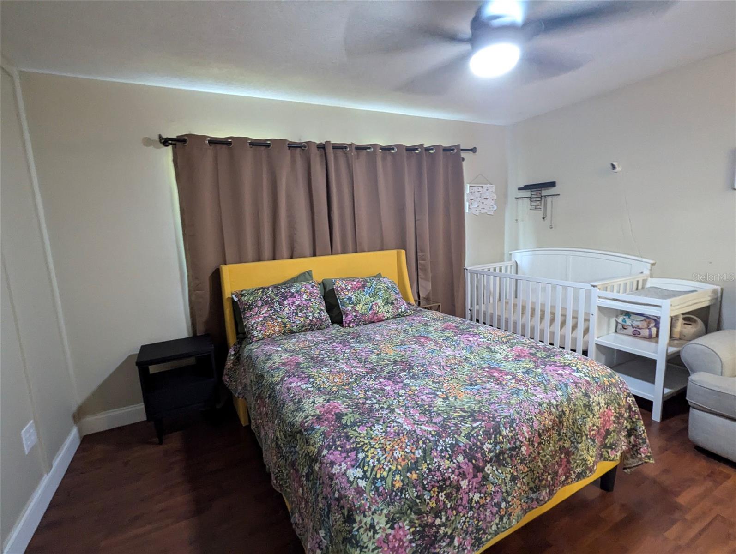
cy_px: 277
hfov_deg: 94.4
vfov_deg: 78.2
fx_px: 341
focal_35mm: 16
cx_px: 368
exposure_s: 1/30
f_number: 2.2
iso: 413
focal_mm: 2.35
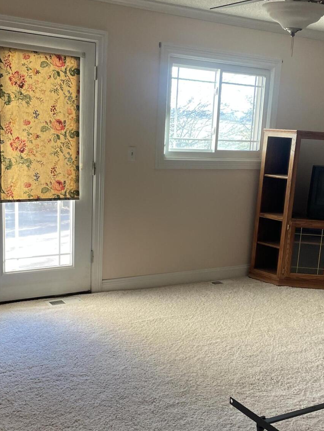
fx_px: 574
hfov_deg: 31.5
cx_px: 179
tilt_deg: -9.7
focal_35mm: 46
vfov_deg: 41.1
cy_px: 245
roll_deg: -0.6
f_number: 1.6
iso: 125
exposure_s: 1/116
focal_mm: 4.2
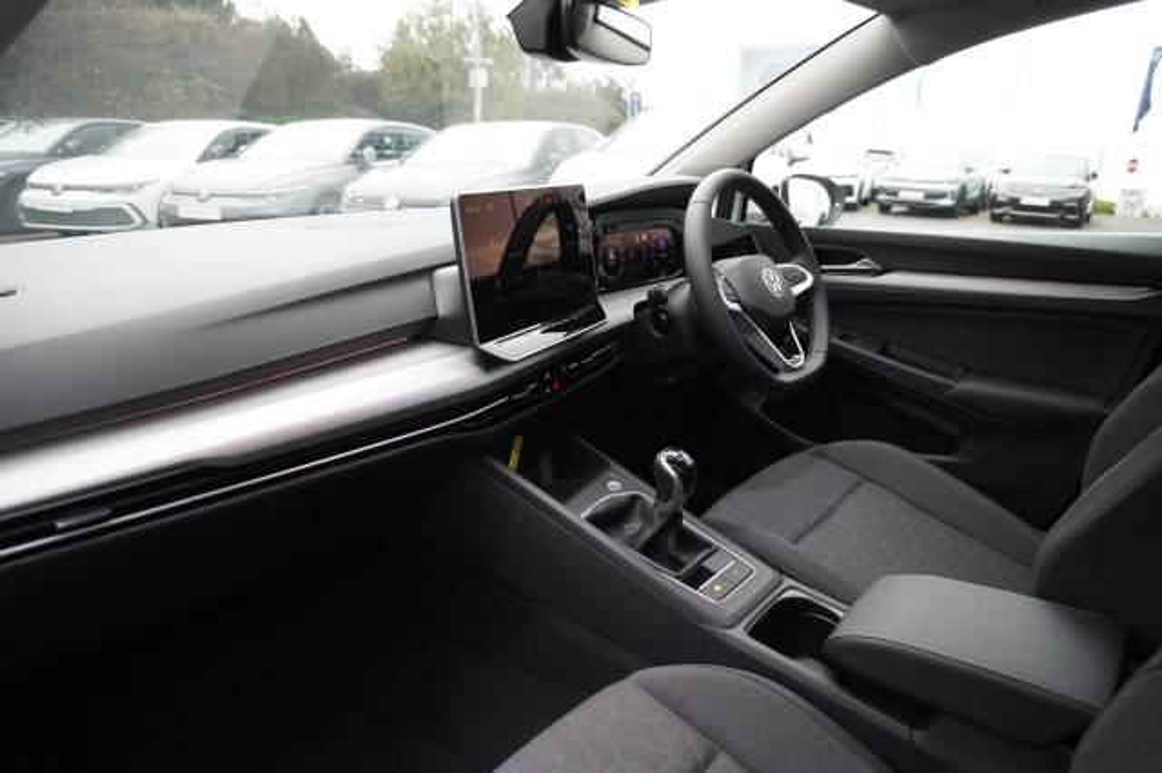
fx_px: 774
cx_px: 581
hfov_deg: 73.8
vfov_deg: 53.1
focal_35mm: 24
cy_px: 386
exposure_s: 1/160
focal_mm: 16
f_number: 3.5
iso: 5000
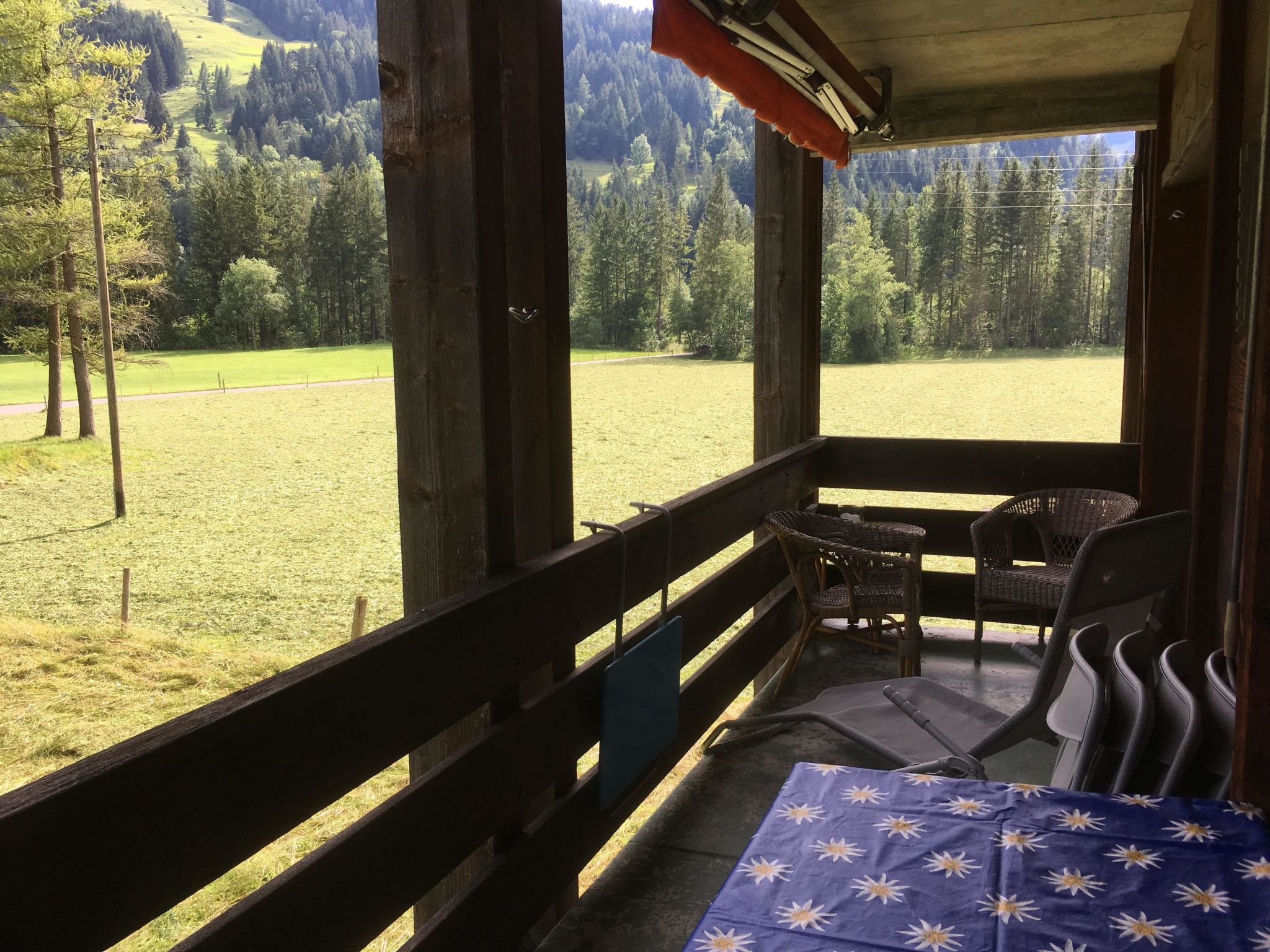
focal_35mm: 29
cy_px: 476
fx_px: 1064
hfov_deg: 61.7
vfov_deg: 48.2
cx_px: 635
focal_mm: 4.15
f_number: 2.2
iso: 25
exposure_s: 1/541
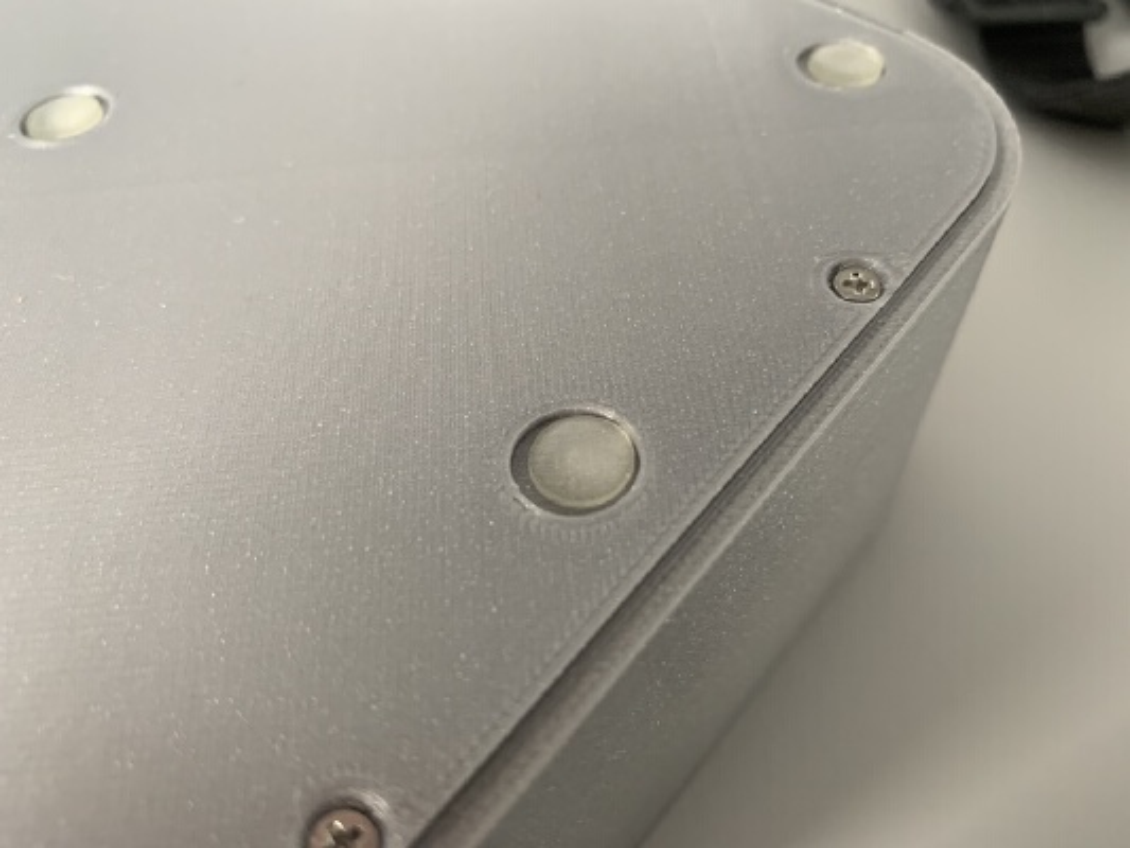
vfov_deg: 53.1
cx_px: 565
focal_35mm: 26
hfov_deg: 67.3
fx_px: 849
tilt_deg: -51.4
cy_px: 424
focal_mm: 4.25
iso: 160
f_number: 1.8
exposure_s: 1/60
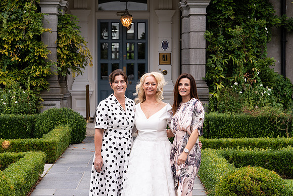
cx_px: 146
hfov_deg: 19.5
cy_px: 98
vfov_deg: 13.0
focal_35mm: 105
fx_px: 855
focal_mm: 70
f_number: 5.6
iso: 200
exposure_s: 1/200
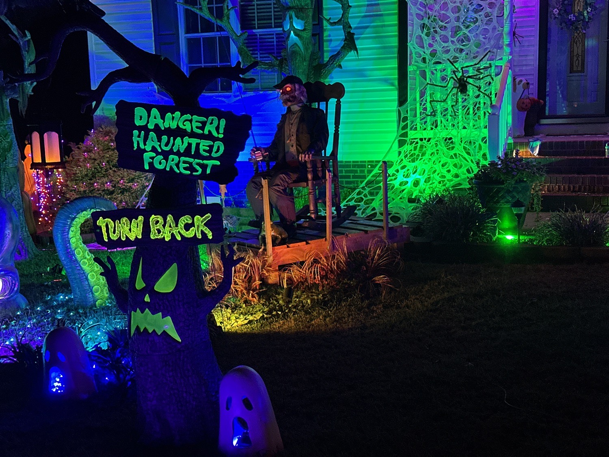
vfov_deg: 30.3
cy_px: 228
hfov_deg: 39.7
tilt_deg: -8.3
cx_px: 304
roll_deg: +2.0
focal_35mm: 48
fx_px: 844
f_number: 1.78
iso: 640
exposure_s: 1/30
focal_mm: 6.86
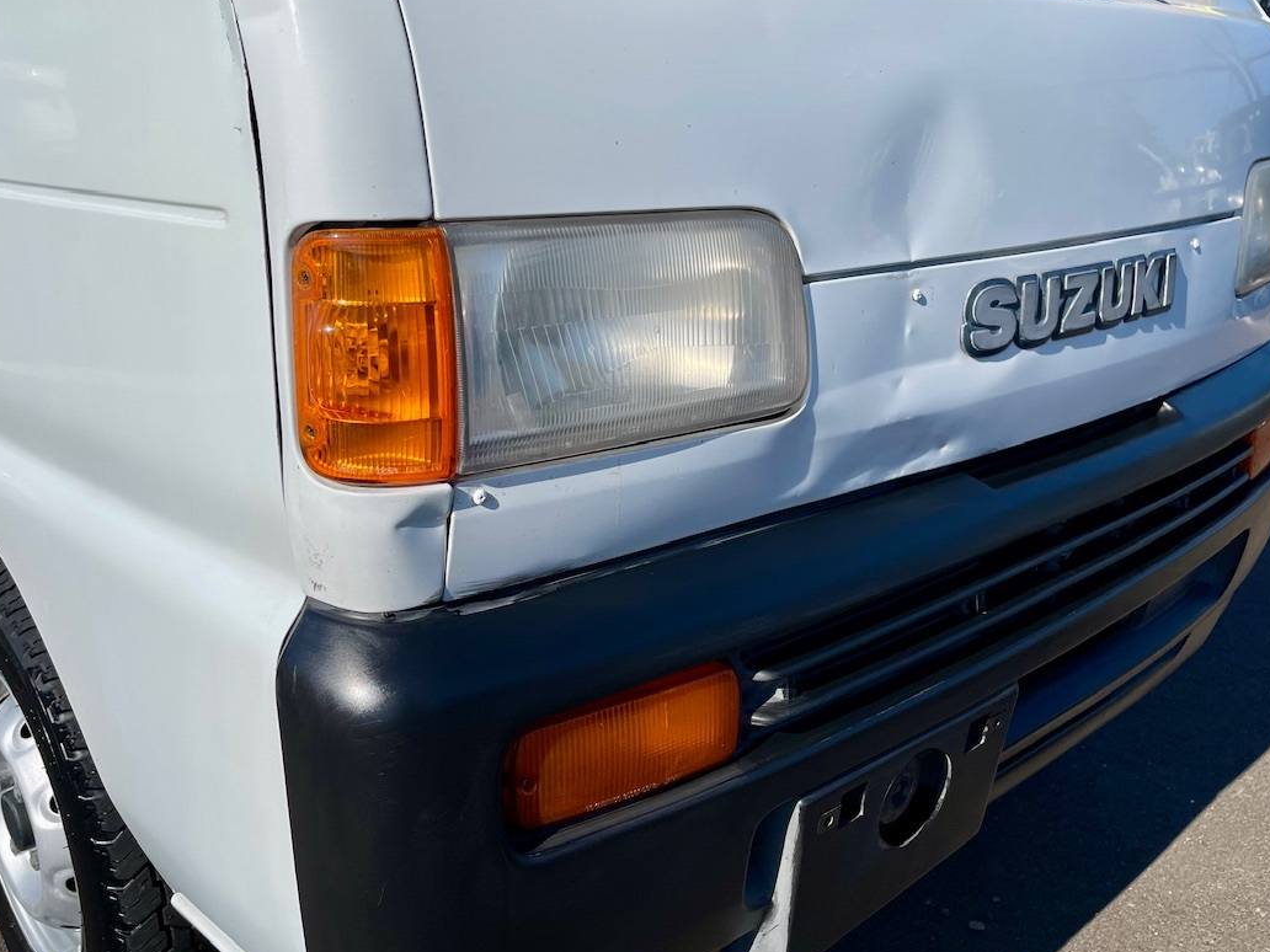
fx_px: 1137
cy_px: 438
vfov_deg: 45.4
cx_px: 555
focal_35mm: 31
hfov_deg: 58.2
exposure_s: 1/7407
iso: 32
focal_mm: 5.1
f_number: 1.6
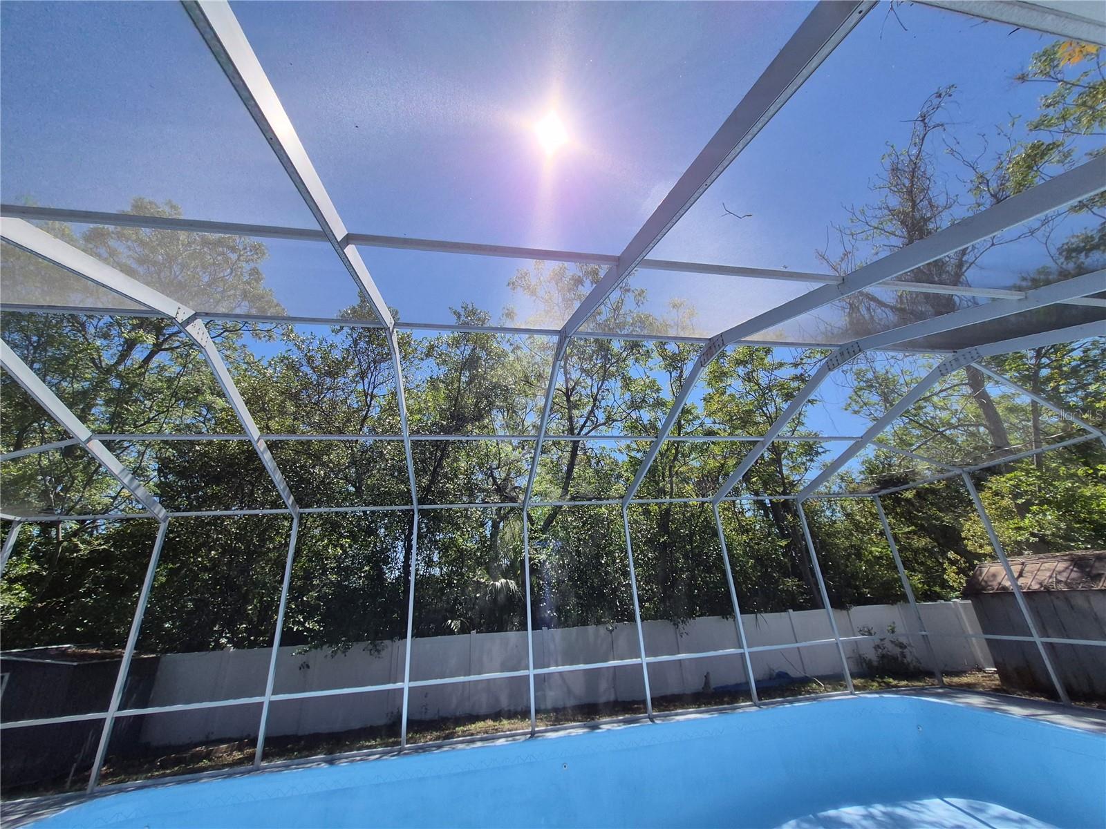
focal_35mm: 13
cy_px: 414
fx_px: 415
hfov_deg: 106.2
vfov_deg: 89.9
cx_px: 553
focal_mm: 1.74
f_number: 2.2
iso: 40
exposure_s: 1/1432
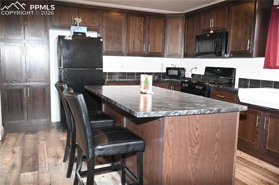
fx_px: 248
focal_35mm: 32
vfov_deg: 41.0
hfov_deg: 58.8
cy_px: 92
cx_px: 140
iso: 1100
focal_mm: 32
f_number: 4
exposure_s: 1/60
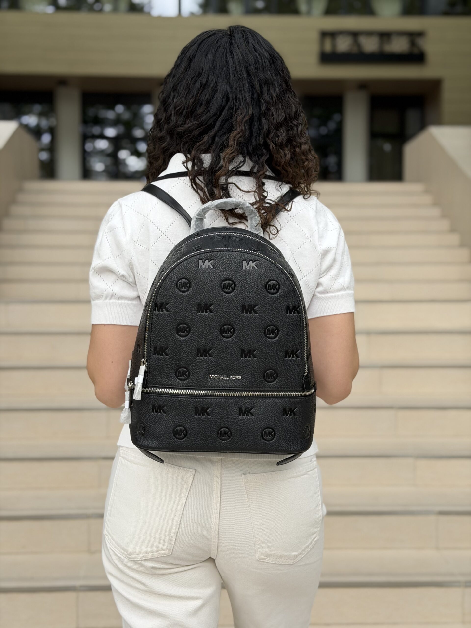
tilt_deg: -2.2
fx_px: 871
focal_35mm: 48
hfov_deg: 30.3
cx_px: 236
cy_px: 314
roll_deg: -0.2
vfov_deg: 39.7
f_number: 1.78
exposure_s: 1/712
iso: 64
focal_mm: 6.76
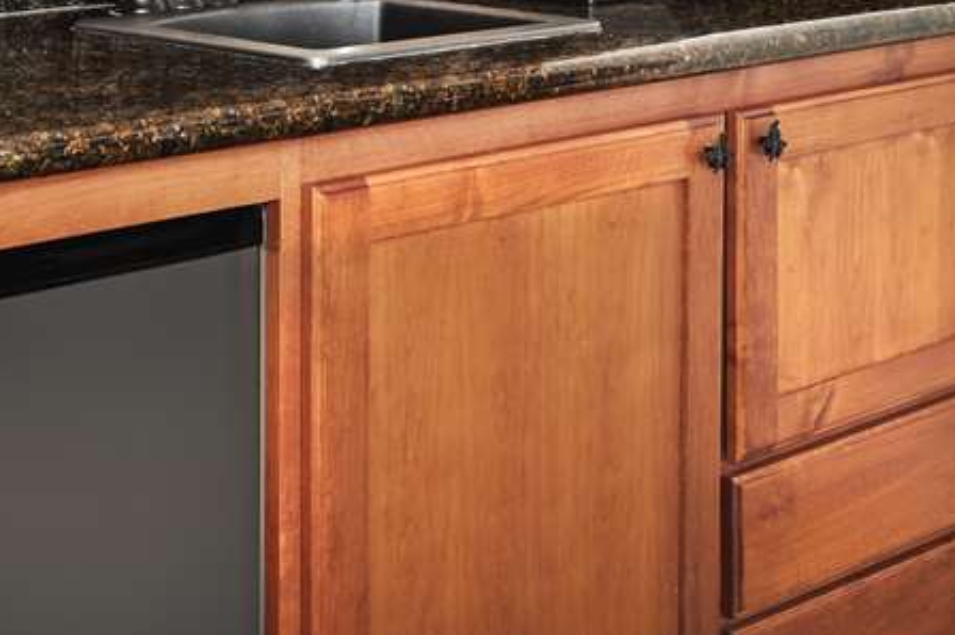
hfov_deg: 25.3
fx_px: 2121
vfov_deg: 16.6
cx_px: 370
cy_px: -40
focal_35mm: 80
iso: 400
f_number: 11
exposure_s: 1/250
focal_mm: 35
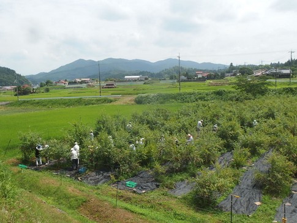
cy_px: 112
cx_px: 148
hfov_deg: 49.0
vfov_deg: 37.7
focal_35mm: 38
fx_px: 326
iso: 100
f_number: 7.1
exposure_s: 1/320
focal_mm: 6.8
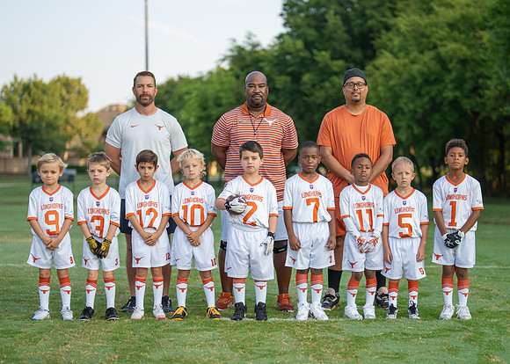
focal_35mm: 78
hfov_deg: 25.5
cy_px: 214
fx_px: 1125
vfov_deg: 18.4
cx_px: 292
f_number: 1.2
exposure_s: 1/2000
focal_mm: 50
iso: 100
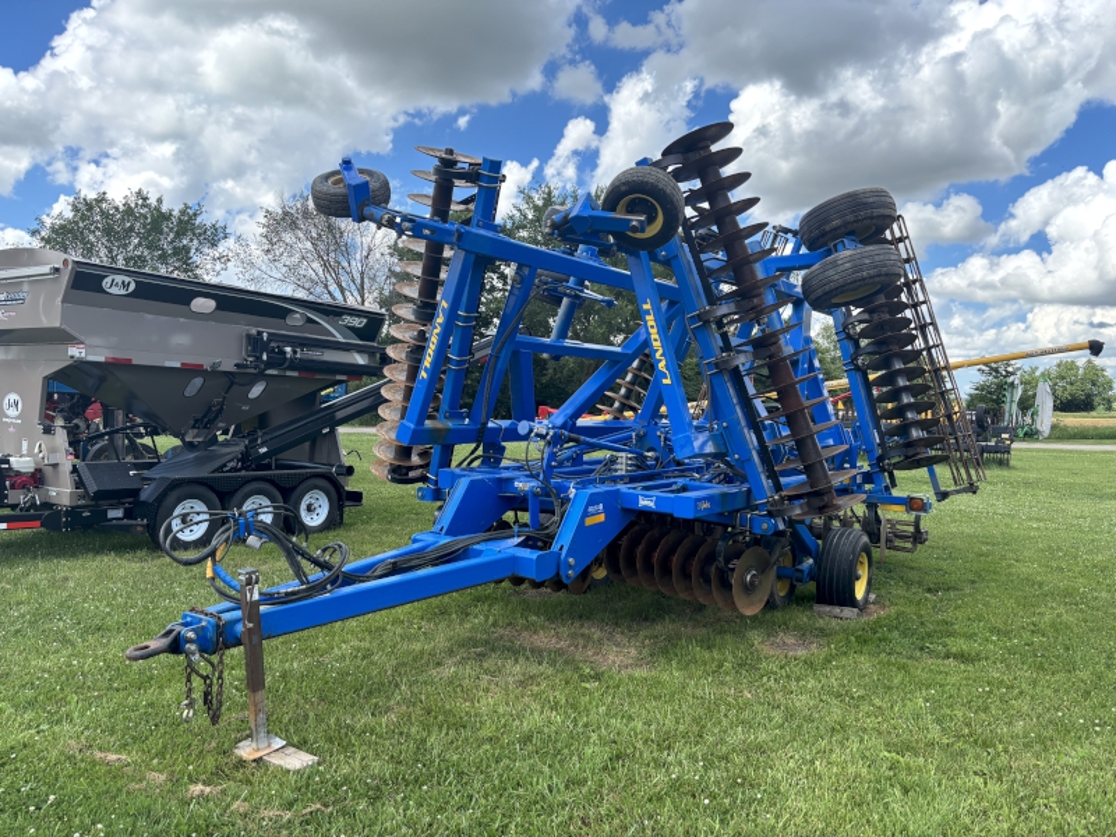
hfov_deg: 67.3
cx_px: 558
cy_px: 418
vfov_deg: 53.1
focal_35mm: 26
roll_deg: +1.2
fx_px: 838
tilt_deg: -0.9
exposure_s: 1/597
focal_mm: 5.96
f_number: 1.6
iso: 50
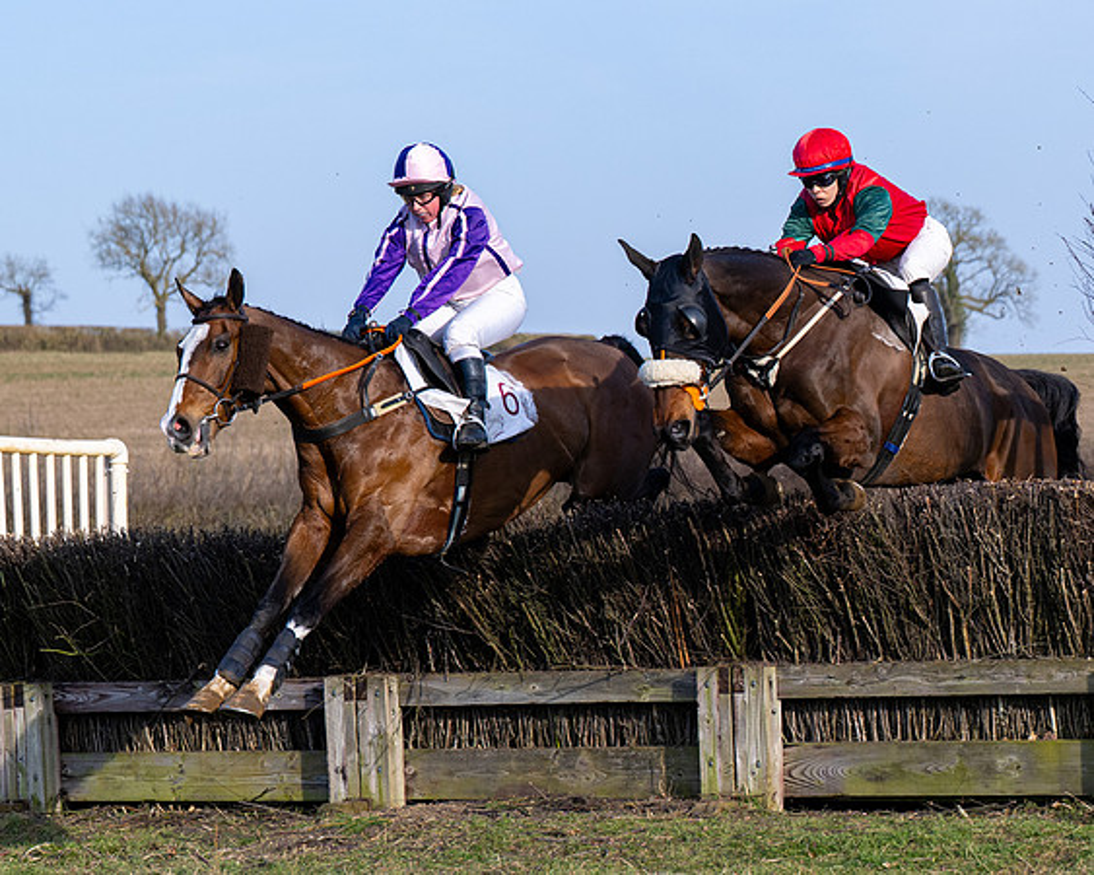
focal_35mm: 147
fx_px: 4750
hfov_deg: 13.1
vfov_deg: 10.5
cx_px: 847
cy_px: 419
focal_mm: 70
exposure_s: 1/2000
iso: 250
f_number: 4
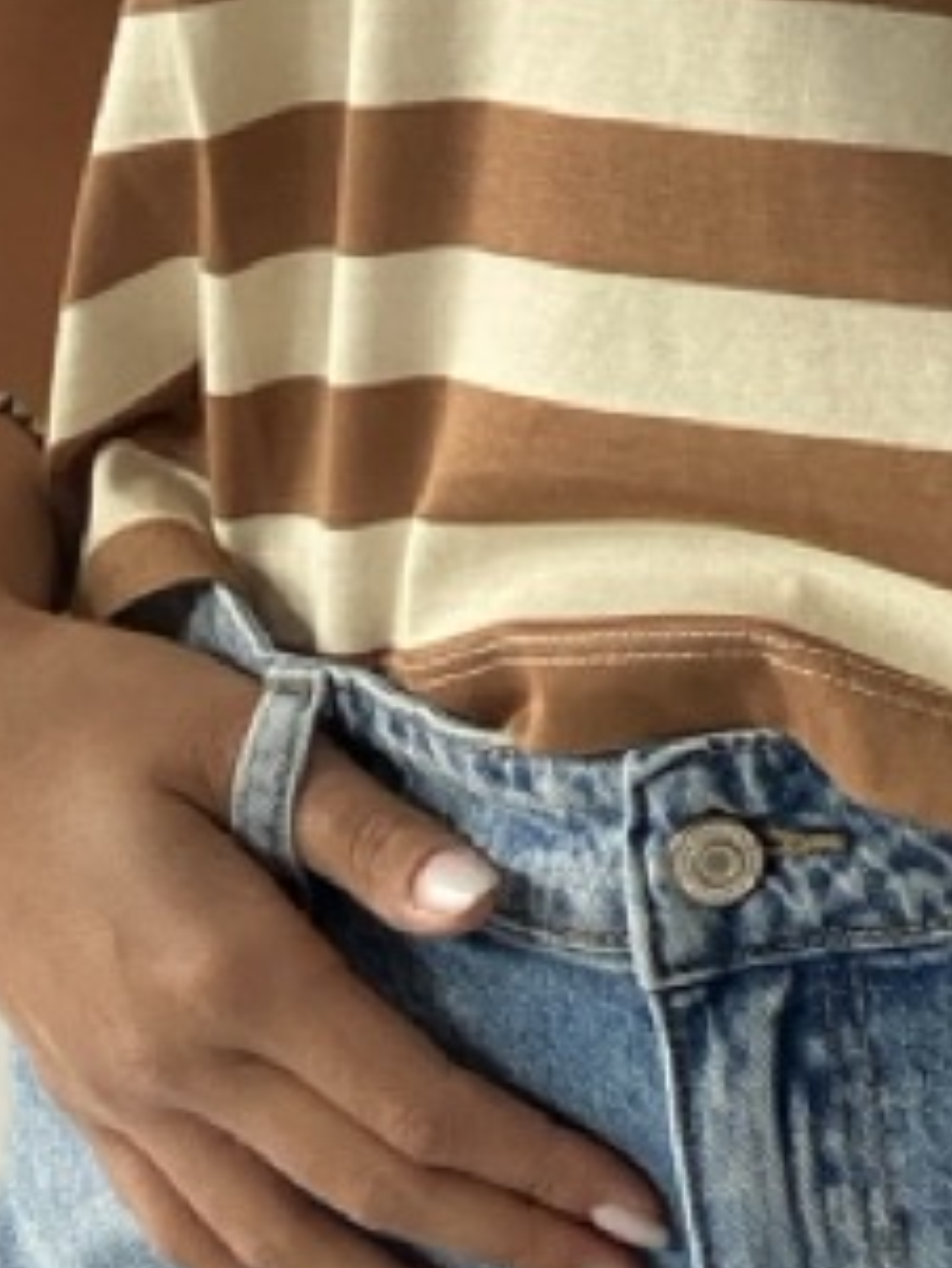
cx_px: 986
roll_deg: -1.4
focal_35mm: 221
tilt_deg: -2.1
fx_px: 8098
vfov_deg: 9.0
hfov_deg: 6.7
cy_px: 573
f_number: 2
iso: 100
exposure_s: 1/50
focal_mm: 6
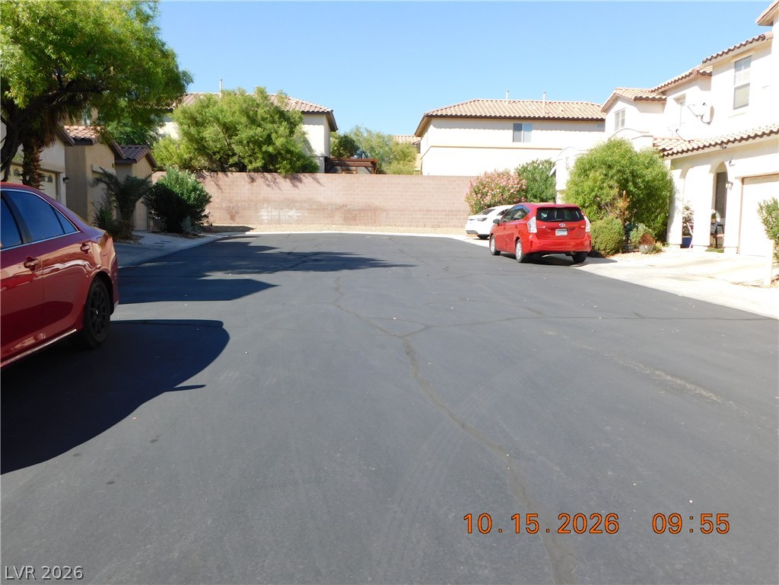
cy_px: 292
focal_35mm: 30
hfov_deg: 60.0
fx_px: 675
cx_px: 390
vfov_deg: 46.8
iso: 125
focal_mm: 5.3
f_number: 3.2
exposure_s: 1/800
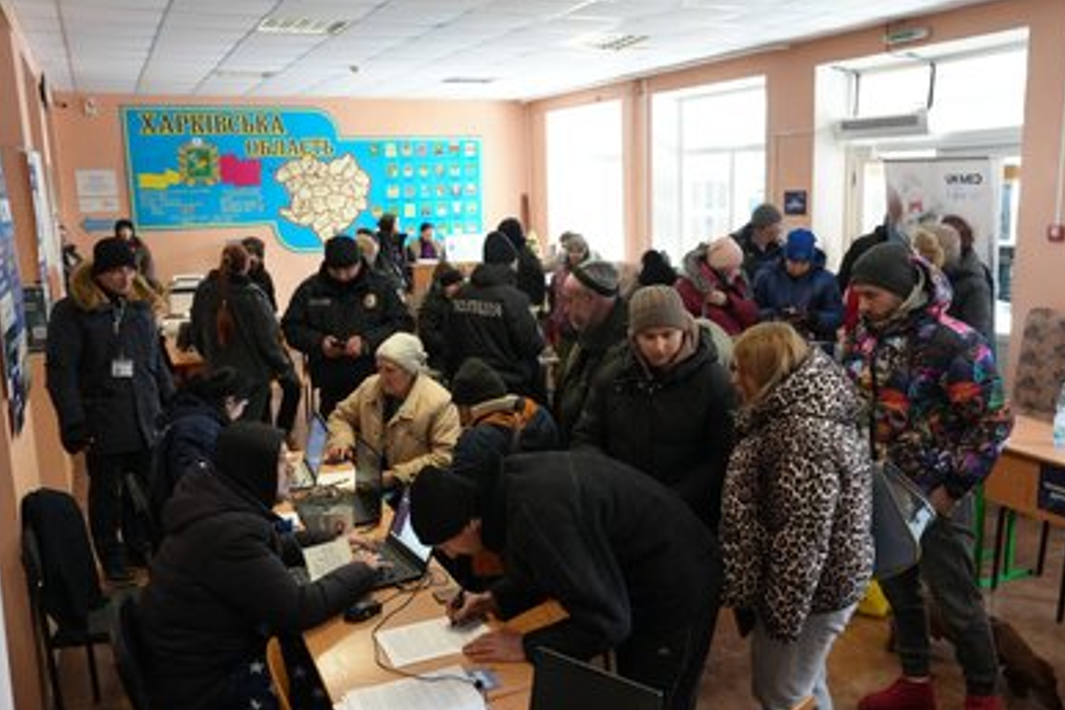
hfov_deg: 60.3
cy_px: 359
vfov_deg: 42.3
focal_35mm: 31
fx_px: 917
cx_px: 548
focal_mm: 30
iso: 5000
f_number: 4
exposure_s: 1/160
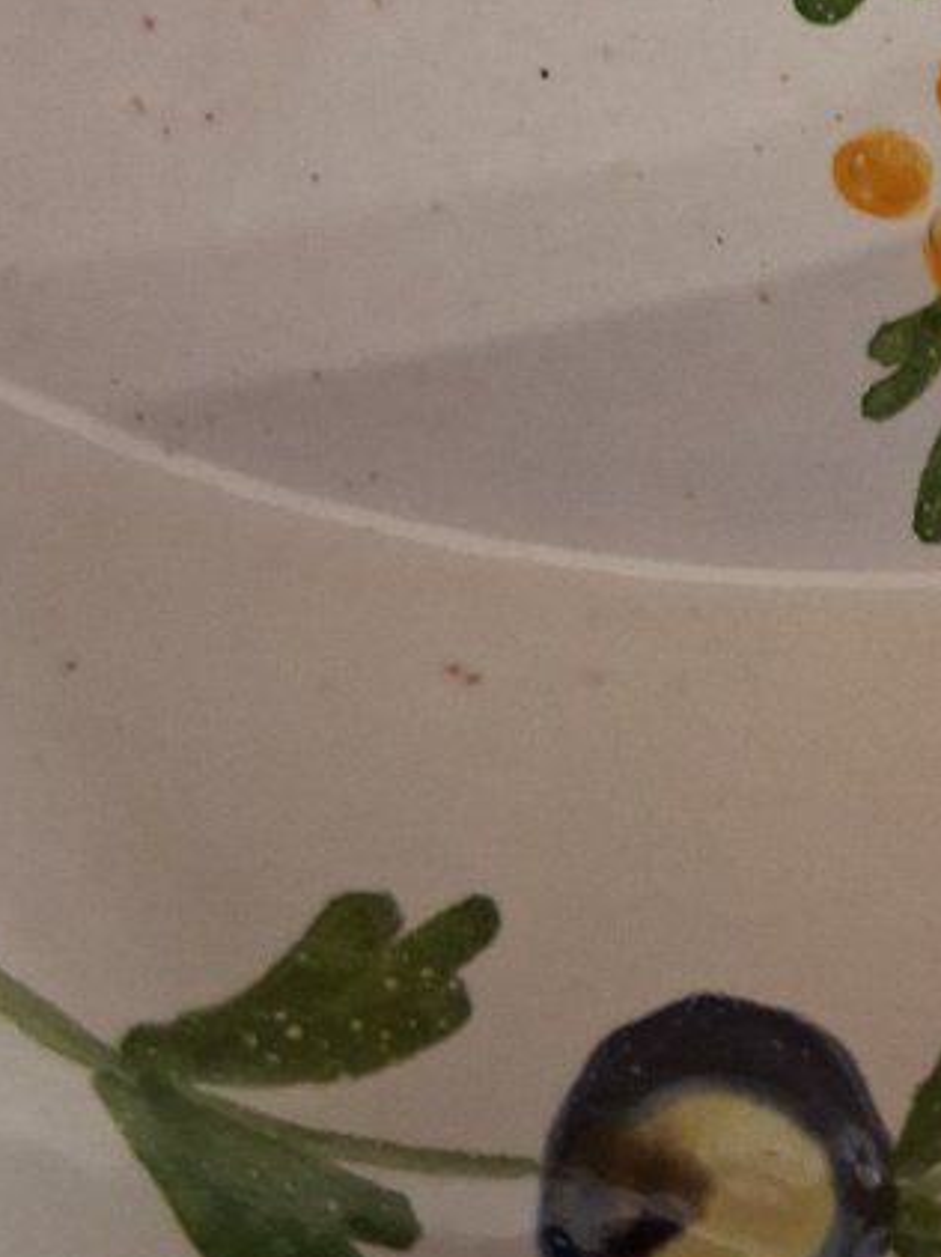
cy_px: 86
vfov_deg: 25.4
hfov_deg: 18.7
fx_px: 2685
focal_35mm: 74
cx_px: 1164
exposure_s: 1/25
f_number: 1.8
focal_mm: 3.98
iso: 640
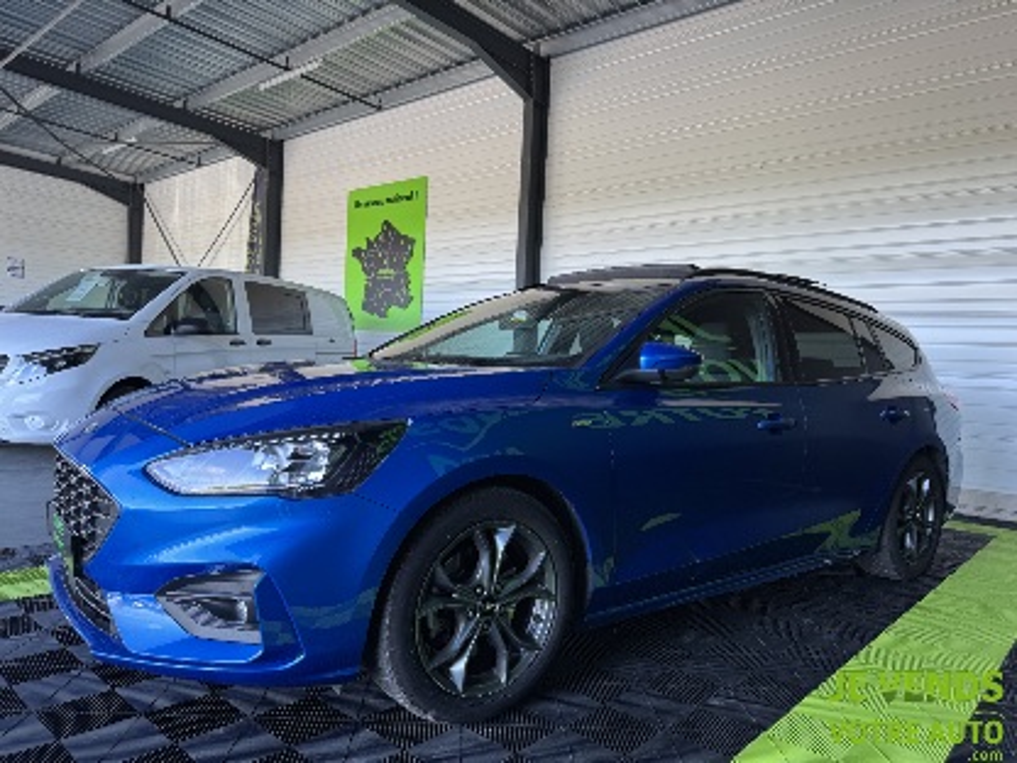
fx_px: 705
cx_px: 508
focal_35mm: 24
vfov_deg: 56.8
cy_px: 382
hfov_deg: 71.6
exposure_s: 1/121
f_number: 1.78
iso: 80
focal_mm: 6.76
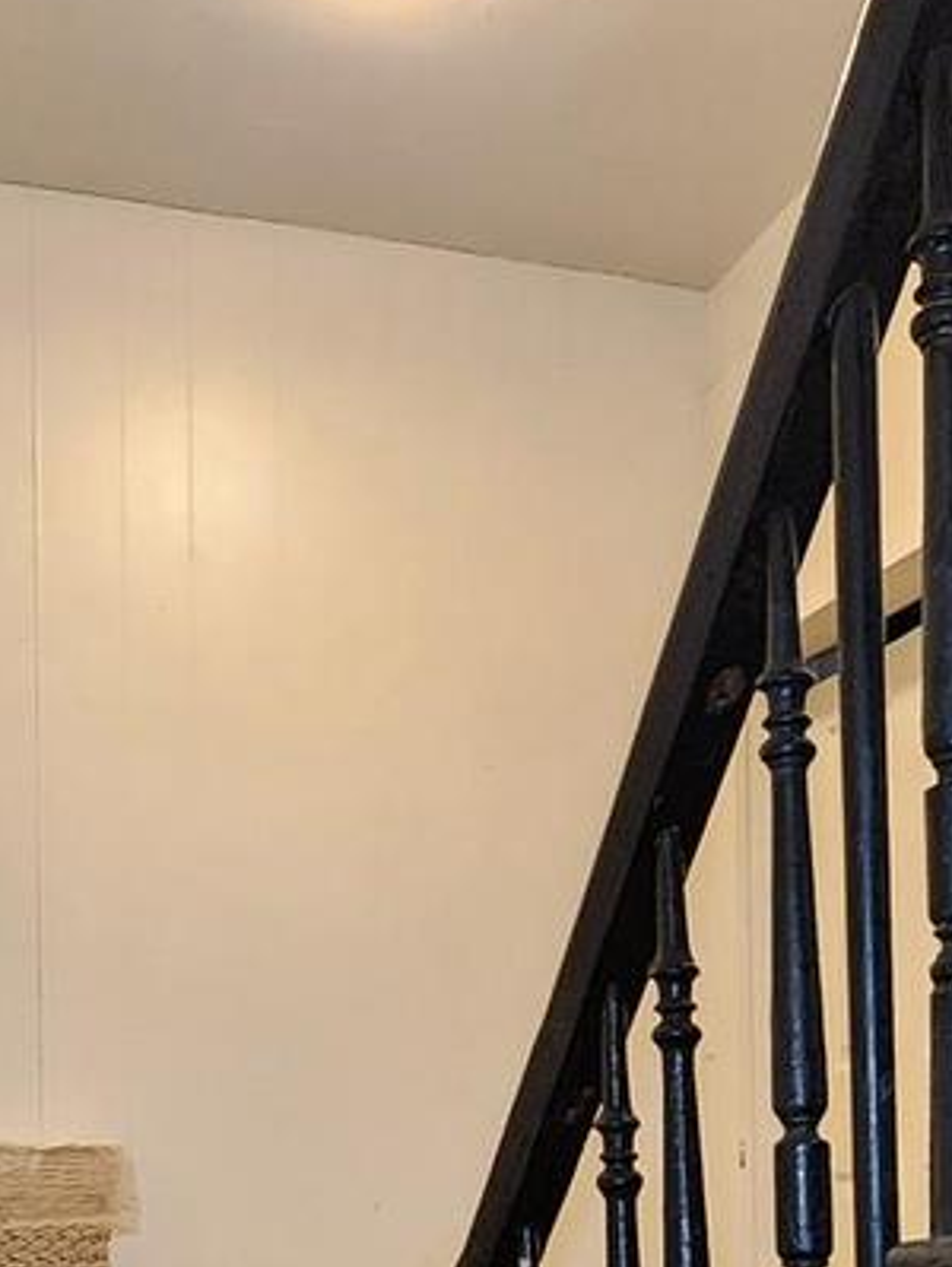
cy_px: 1223
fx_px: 1831
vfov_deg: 35.1
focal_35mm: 50
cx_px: 552
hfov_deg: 29.1
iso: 400
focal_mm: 2.2
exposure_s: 1/30
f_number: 2.2
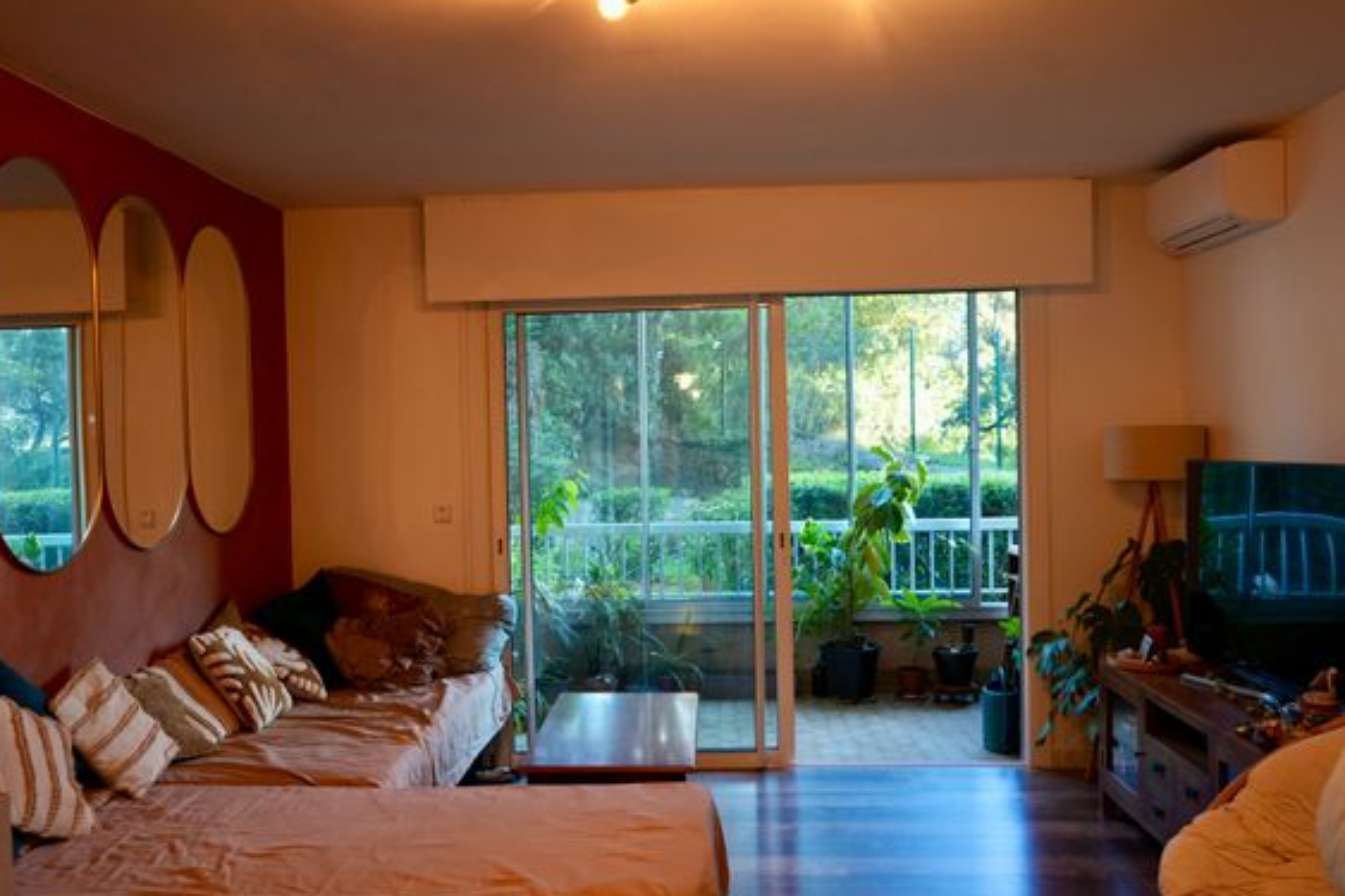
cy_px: 466
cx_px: 655
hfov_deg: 58.7
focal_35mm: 32
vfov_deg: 41.1
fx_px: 1195
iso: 2000
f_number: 3.5
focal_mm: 30
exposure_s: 1/160
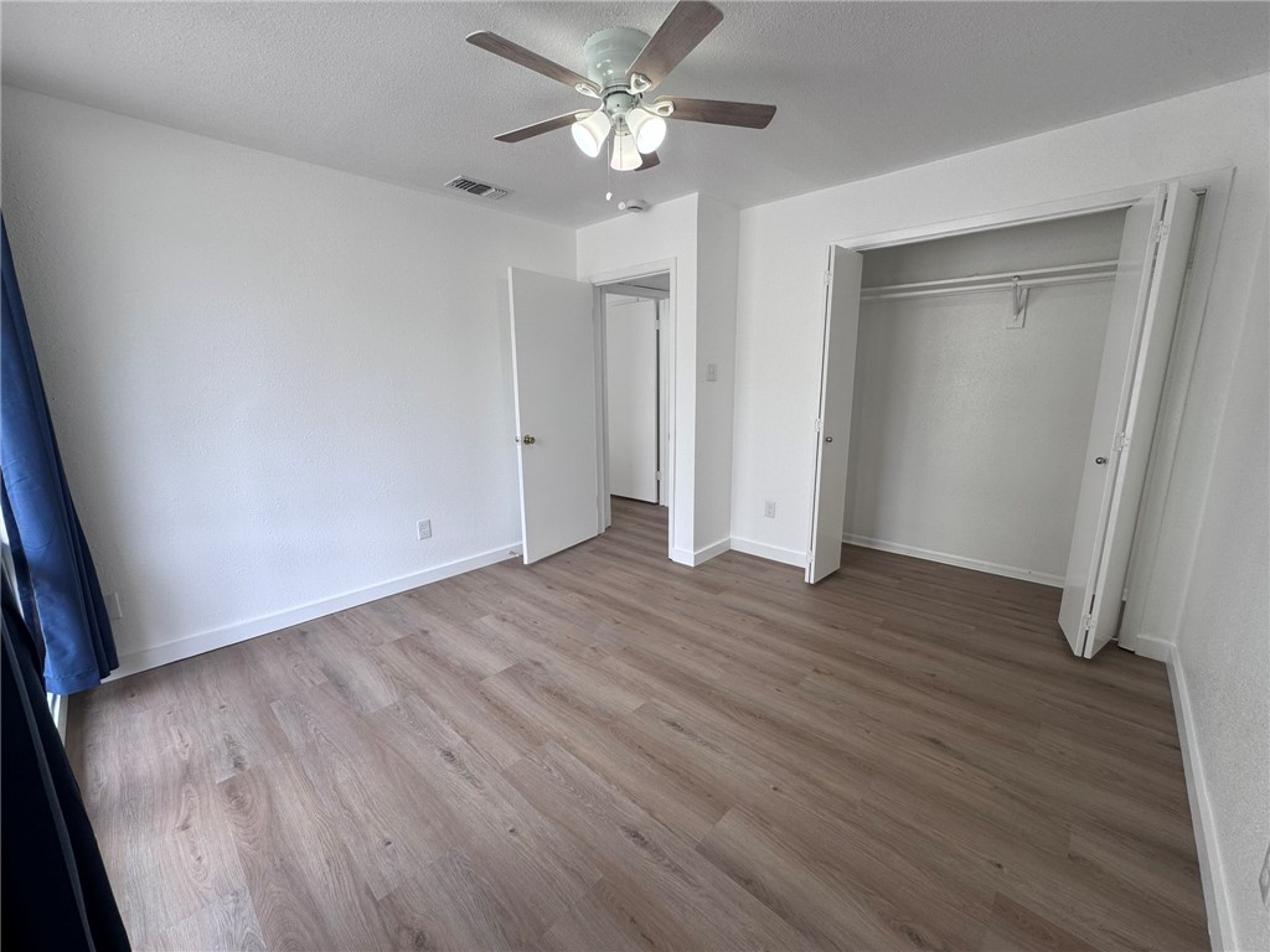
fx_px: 514
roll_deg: +0.3
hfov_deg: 102.1
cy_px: 476
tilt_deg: -11.7
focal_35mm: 14
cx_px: 635
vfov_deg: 85.7
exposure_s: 1/125
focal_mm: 2.22
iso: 40
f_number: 2.2
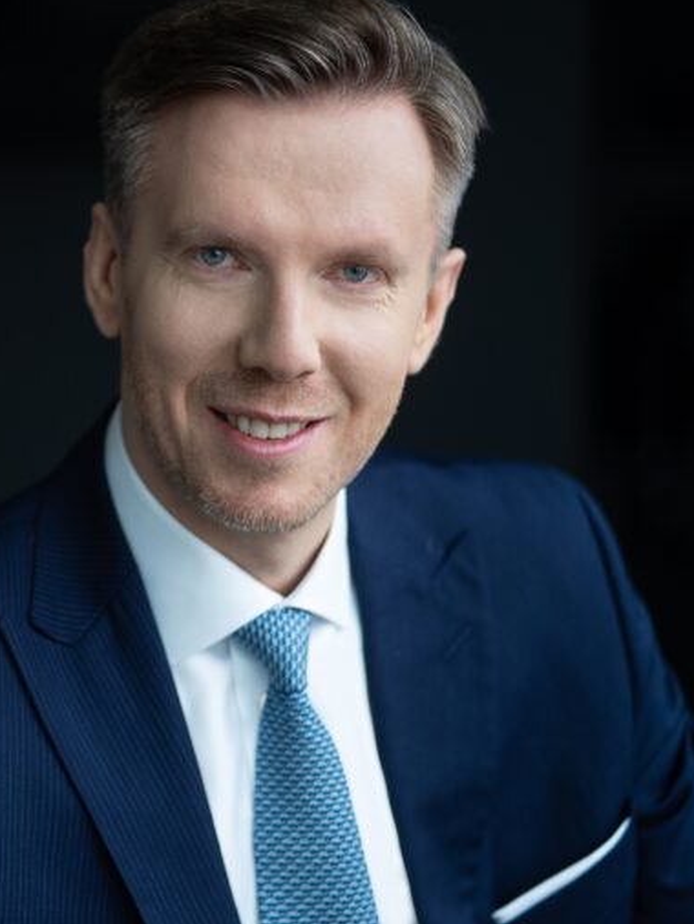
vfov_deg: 15.9
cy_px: 458
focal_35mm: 124
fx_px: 3312
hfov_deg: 11.9
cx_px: 35
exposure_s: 1/160
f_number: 1.8
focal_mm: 85
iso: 160
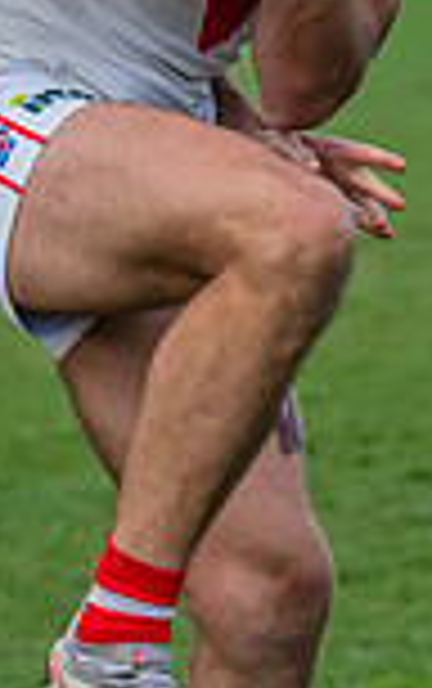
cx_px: -249
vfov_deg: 2.6
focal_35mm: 803
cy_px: 158
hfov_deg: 1.6
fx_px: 15084
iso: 800
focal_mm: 170
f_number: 6.3
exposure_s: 1/1600
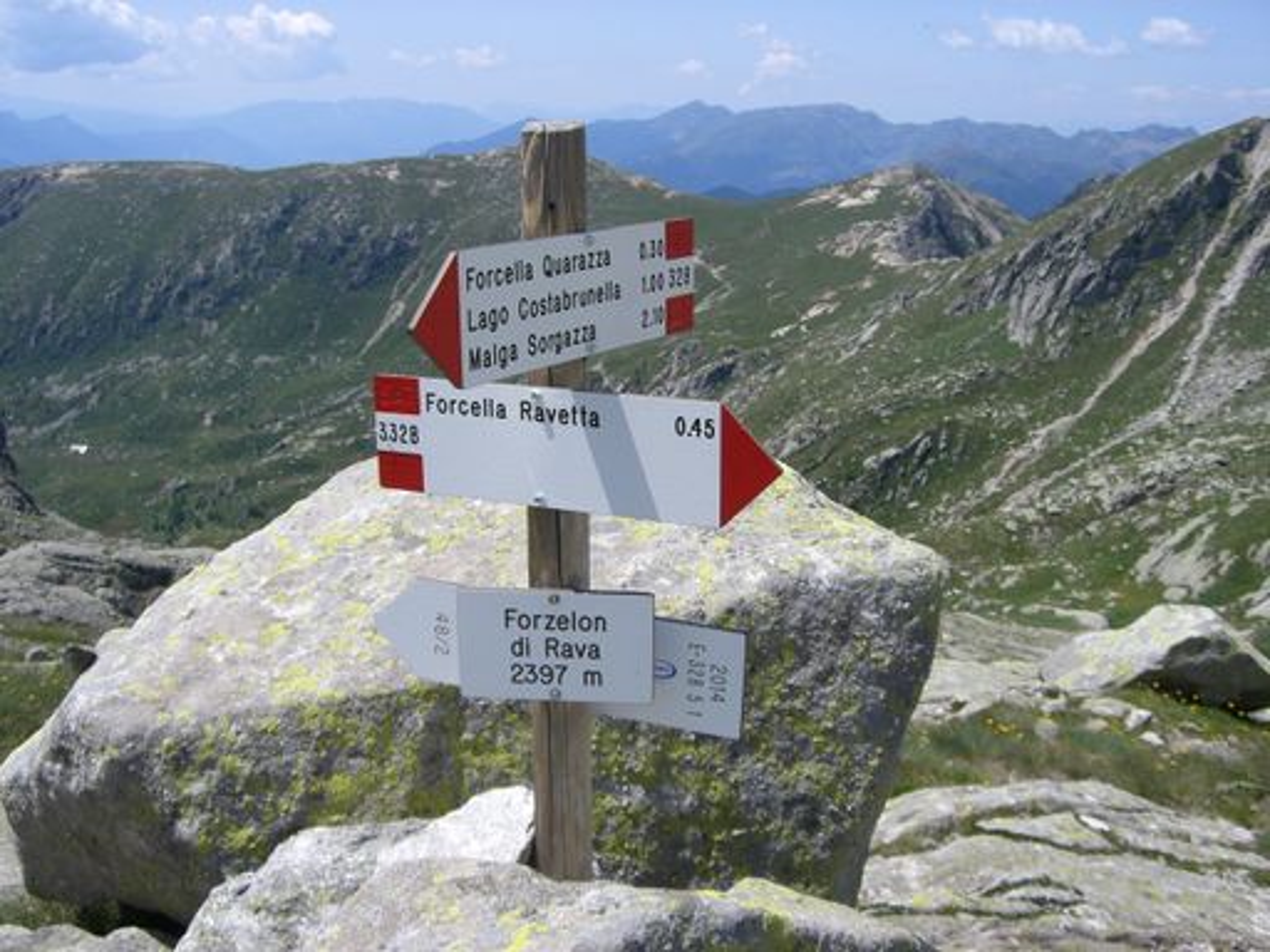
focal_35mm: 38
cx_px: 635
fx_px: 1394
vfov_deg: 37.7
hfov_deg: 49.0
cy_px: 476
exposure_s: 1/640
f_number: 4.3
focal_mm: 6.2
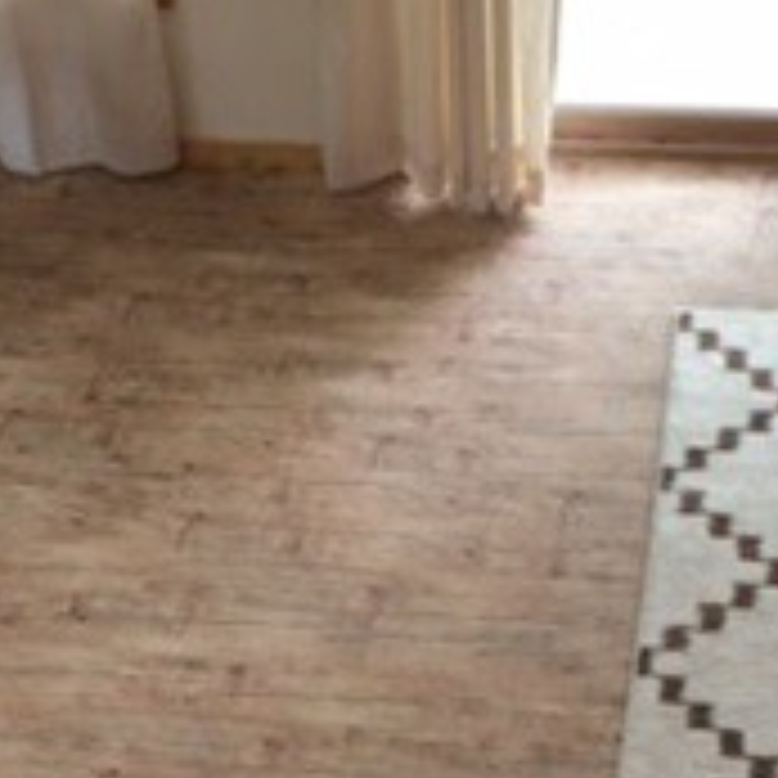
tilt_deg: -47.0
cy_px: 679
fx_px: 2263
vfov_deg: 19.2
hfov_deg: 19.5
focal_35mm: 89
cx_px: 288
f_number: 2.2
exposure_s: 1/30
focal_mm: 4.15
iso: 100
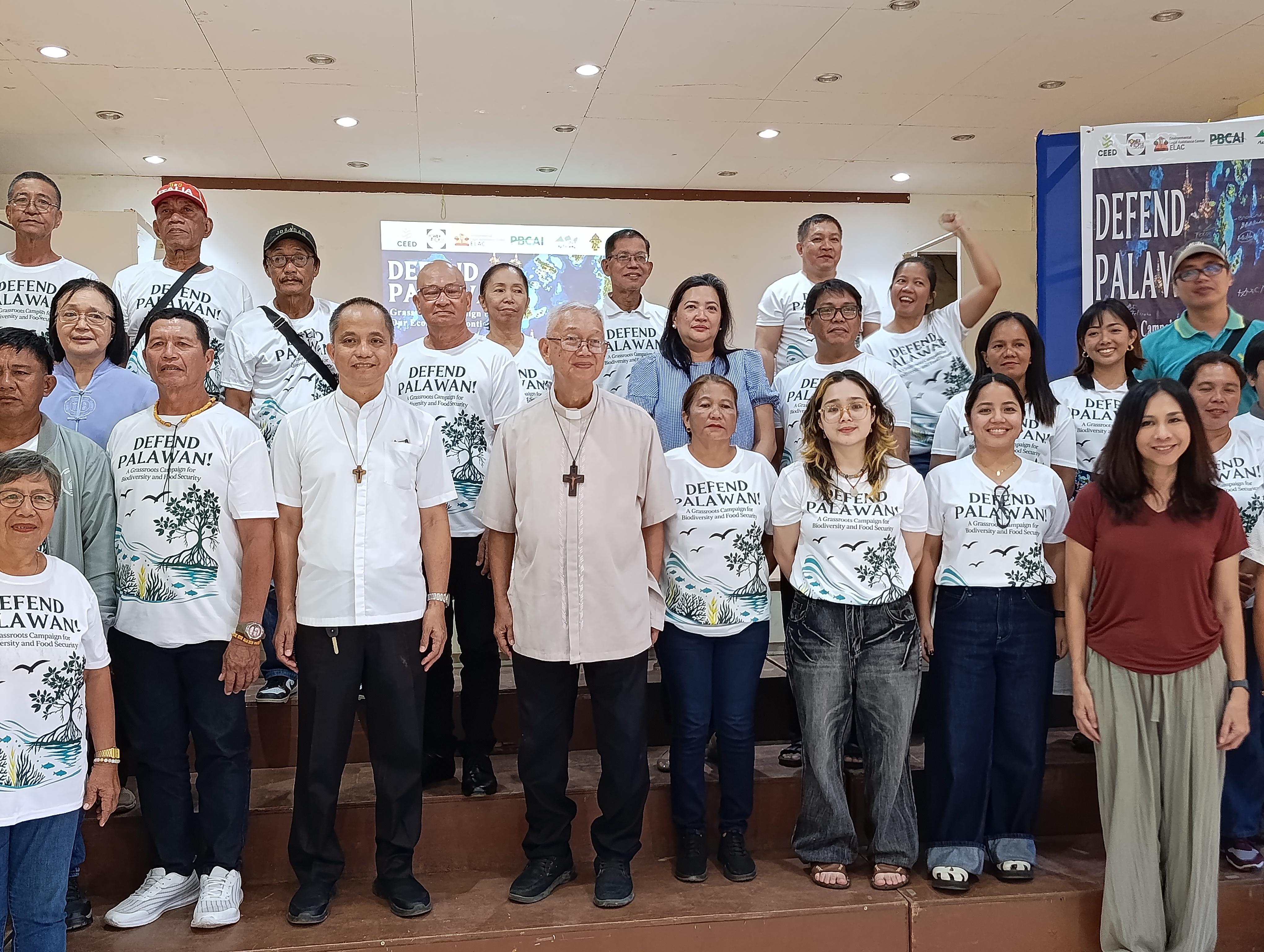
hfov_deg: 52.6
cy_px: 476
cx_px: 632
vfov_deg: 40.8
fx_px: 1280
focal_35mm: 35
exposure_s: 1/60
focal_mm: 6.11
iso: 1250
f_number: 1.7
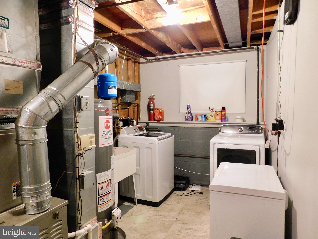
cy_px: 120
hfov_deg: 73.9
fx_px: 211
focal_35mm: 23
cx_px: 159
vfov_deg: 58.9
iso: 450
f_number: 3
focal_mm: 4
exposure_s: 1/8
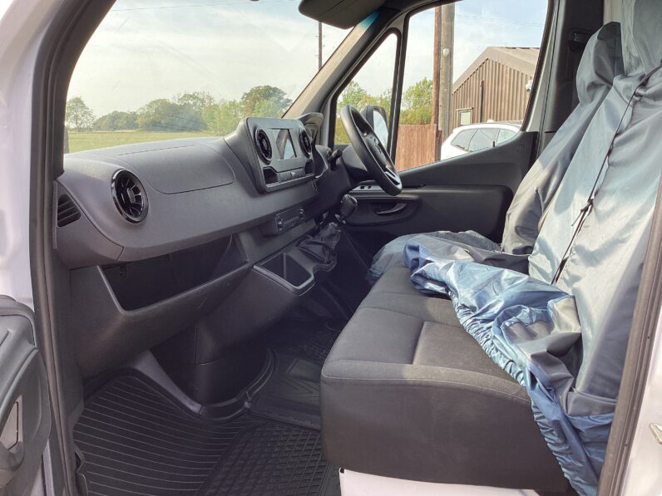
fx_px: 593
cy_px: 248
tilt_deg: -12.2
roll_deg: +0.5
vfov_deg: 45.4
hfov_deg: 58.4
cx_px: 331
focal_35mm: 31
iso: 25
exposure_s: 1/121
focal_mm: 3.3
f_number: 2.4
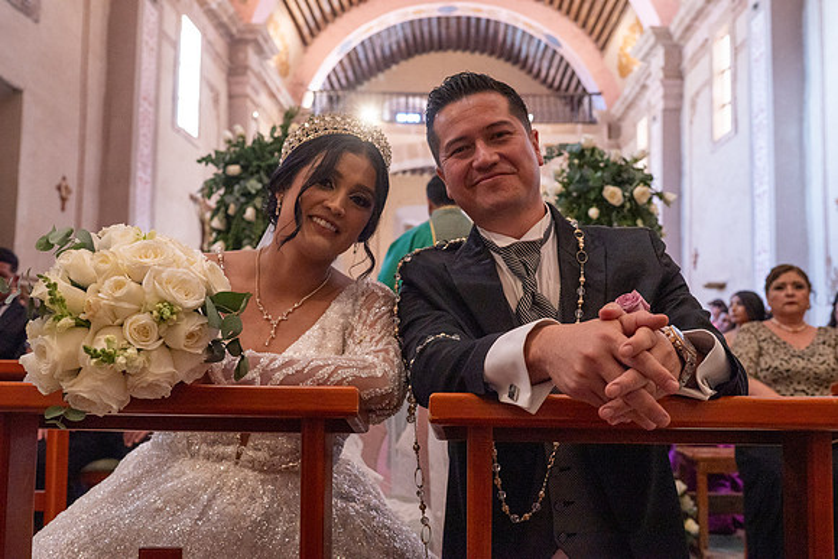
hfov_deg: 54.4
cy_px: 280
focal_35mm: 35
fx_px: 815
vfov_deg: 37.9
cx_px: 419
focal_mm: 35
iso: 2500
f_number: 5
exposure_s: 1/100
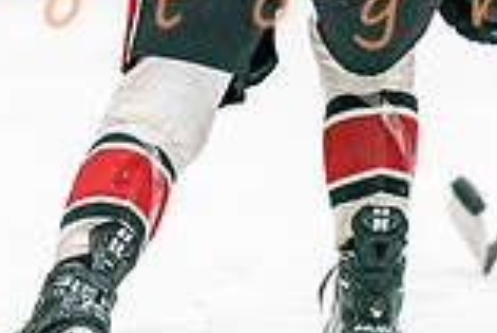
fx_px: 10985
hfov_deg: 2.6
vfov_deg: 1.7
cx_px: 97
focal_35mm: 795
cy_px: -182
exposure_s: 1/1250
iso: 3200
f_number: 2.8
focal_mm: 200
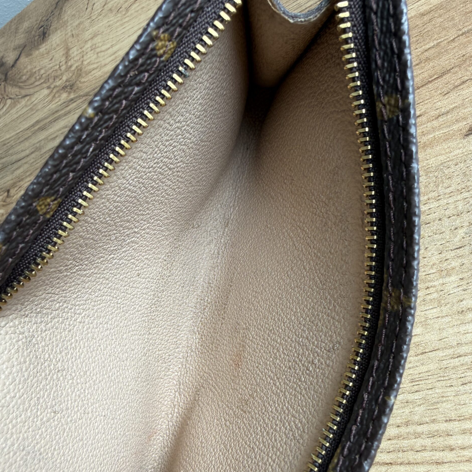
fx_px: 447
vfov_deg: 54.5
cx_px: 237
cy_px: 316
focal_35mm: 29
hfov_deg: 55.6
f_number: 2.2
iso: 40
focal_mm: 2.22
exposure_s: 1/125
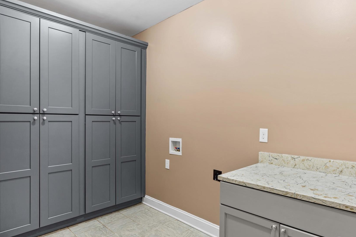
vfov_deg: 61.9
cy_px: 115
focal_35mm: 20
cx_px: 217
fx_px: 198
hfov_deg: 82.8
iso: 100
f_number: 8
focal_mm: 16
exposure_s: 2.5
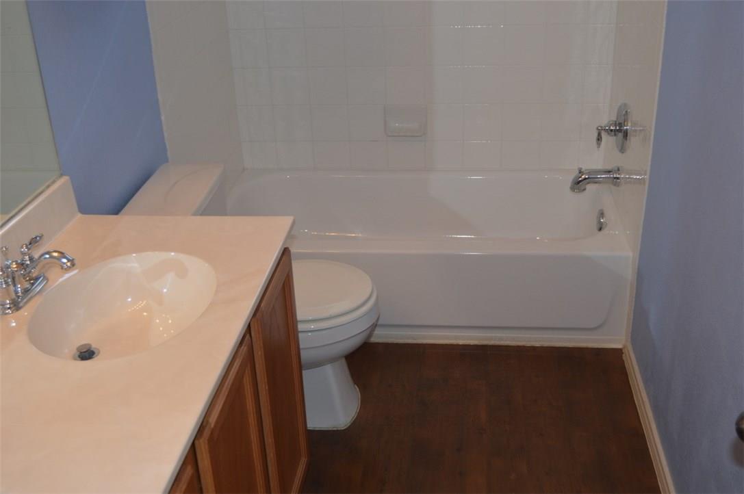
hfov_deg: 49.6
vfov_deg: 34.1
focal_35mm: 39
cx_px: 372
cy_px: 247
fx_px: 805
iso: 400
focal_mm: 26
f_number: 4.2
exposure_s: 1/80
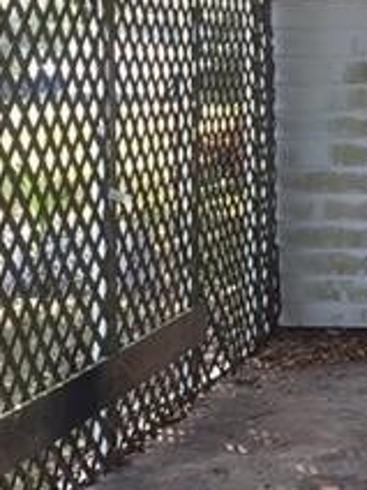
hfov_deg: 13.3
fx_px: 1484
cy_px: 215
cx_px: 549
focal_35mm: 105
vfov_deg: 18.7
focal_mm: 4.15
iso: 32
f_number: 2.2
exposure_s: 1/120
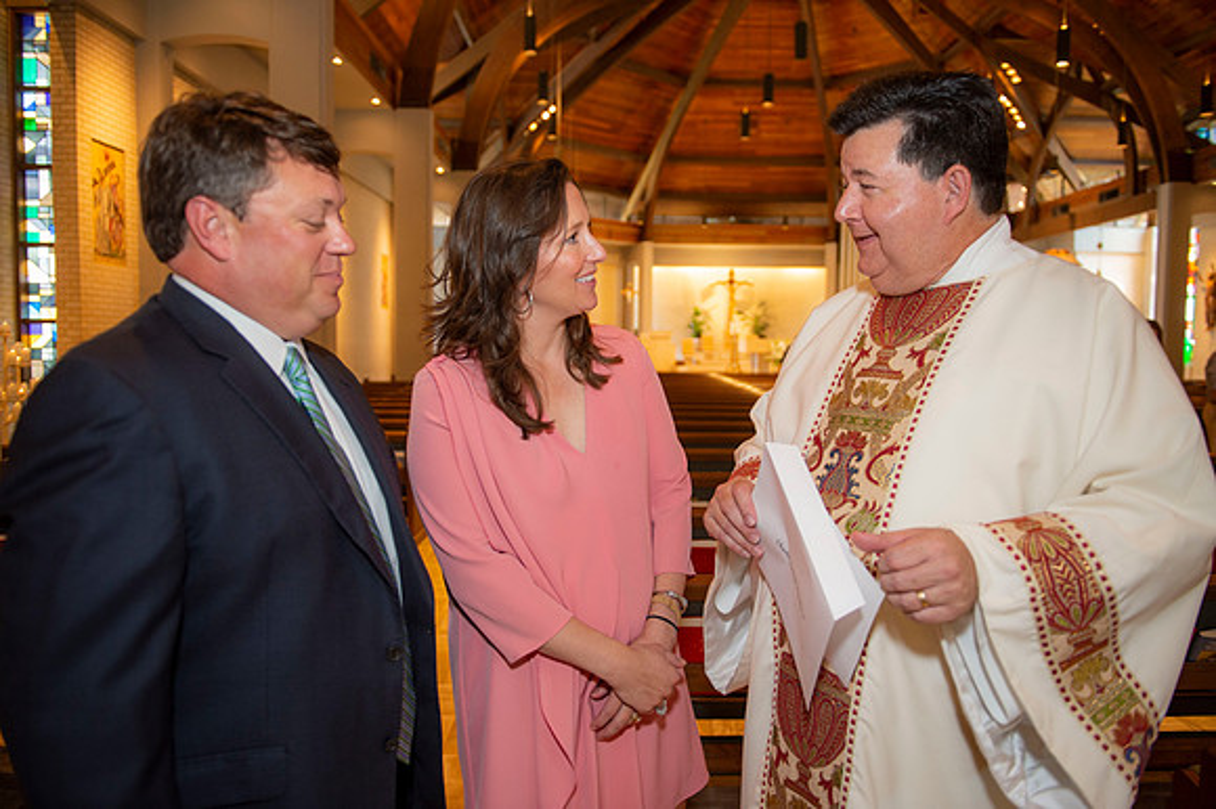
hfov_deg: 67.4
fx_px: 911
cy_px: 404
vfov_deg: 47.9
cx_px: 608
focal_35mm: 27
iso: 1000
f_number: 2.8
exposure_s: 1/100
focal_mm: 27
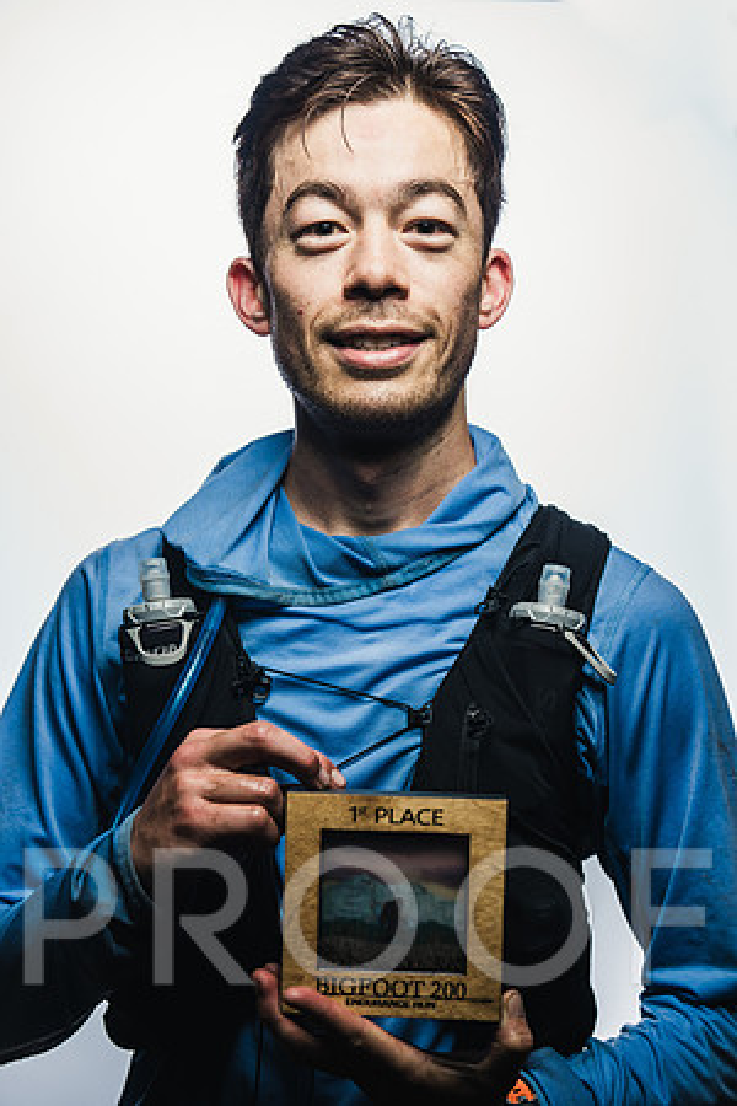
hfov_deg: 19.5
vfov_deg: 28.8
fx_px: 2149
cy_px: 553
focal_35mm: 70
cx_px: 368
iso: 125
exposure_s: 1/200
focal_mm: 70
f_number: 4
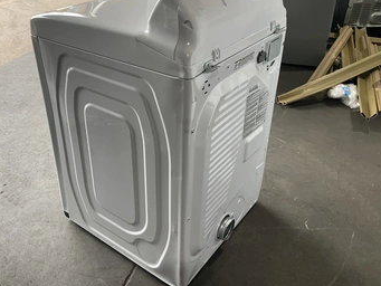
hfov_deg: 53.8
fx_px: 374
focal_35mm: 34
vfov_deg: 41.7
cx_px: 165
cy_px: 125
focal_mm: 3
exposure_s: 1/122
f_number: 1.8
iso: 25
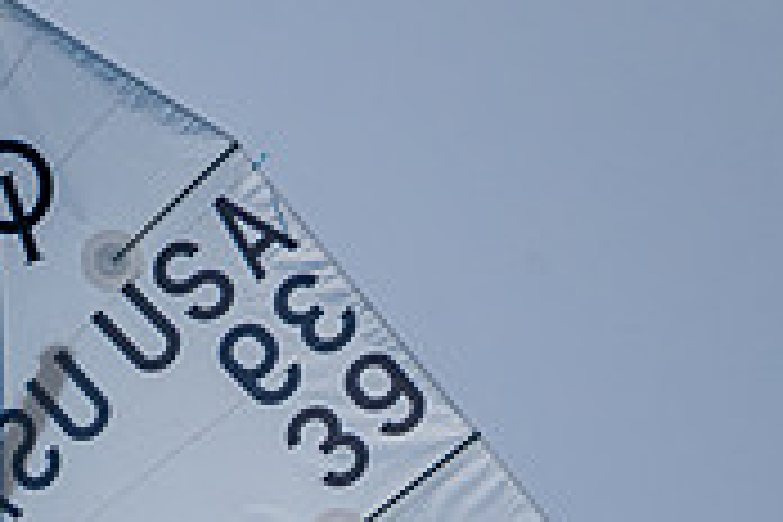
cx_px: -193
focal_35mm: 1667
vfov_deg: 0.8
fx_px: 36254
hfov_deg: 1.2
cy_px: 901
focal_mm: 400
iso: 500
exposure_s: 1/3200
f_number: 8
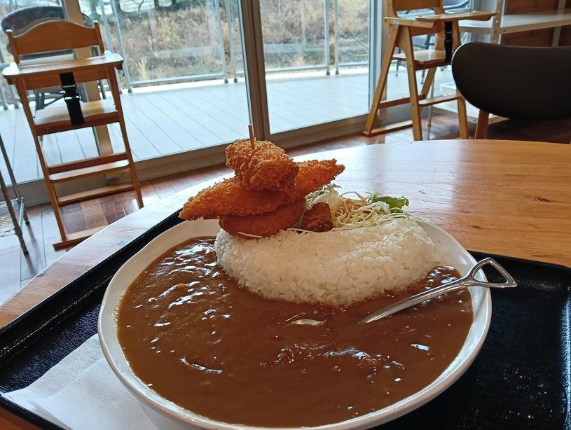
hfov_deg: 65.2
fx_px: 446
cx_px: 286
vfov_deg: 51.5
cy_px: 215
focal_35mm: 27
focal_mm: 3.98
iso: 64
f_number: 1.8
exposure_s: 1/50
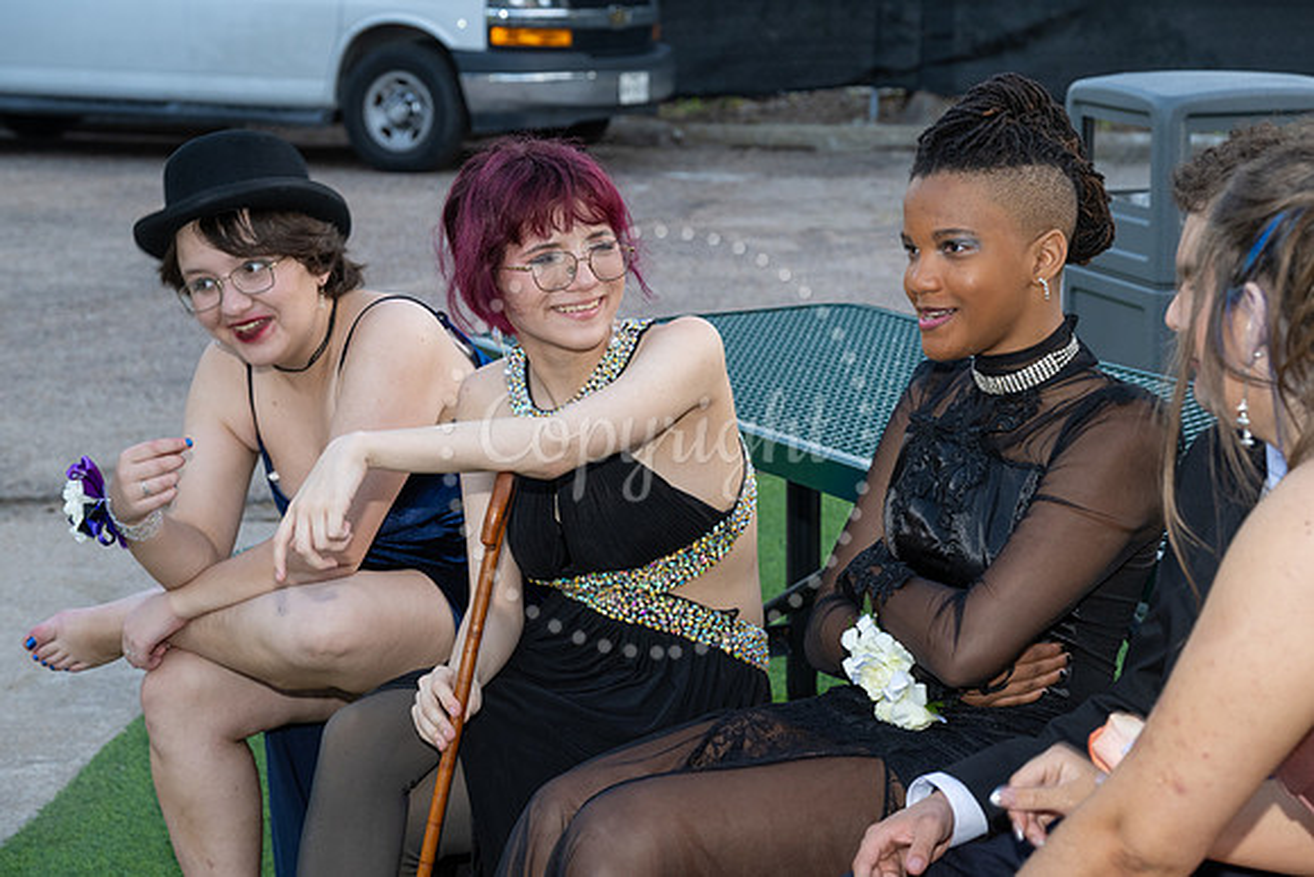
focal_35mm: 78
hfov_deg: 26.1
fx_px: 2833
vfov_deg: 17.6
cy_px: 430
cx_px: 748
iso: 640
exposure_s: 1/60
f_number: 5.6
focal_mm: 66
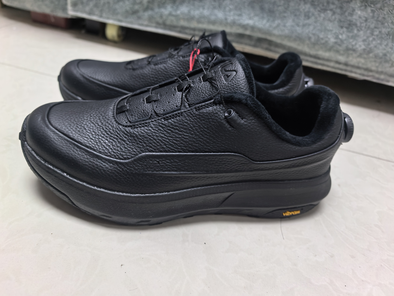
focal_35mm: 24
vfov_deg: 56.8
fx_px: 273
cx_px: 197
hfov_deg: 71.6
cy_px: 148
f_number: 2
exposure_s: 1/100
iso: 250
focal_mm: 8.5
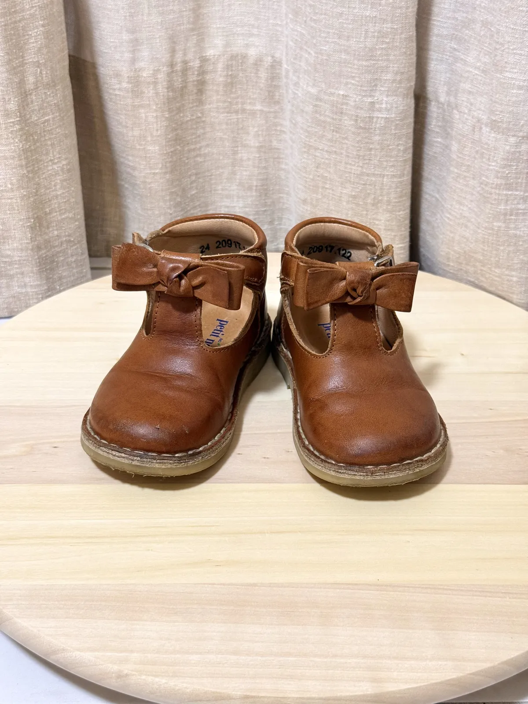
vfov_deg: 39.7
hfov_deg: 30.3
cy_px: 352
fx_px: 976
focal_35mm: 48
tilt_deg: -31.3
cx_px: 264
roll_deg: -2.2
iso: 200
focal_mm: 6.76
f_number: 1.78
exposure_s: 1/40
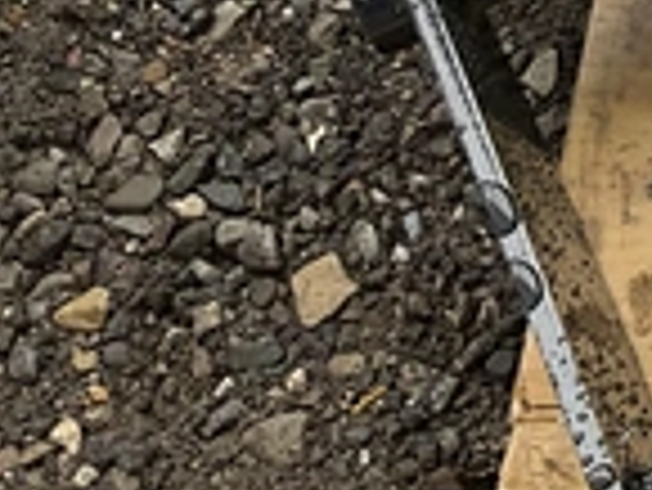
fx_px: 2828
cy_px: -452
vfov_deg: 9.3
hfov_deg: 10.9
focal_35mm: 150
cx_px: 1623
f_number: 1.8
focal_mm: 3
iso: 16
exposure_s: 1/136
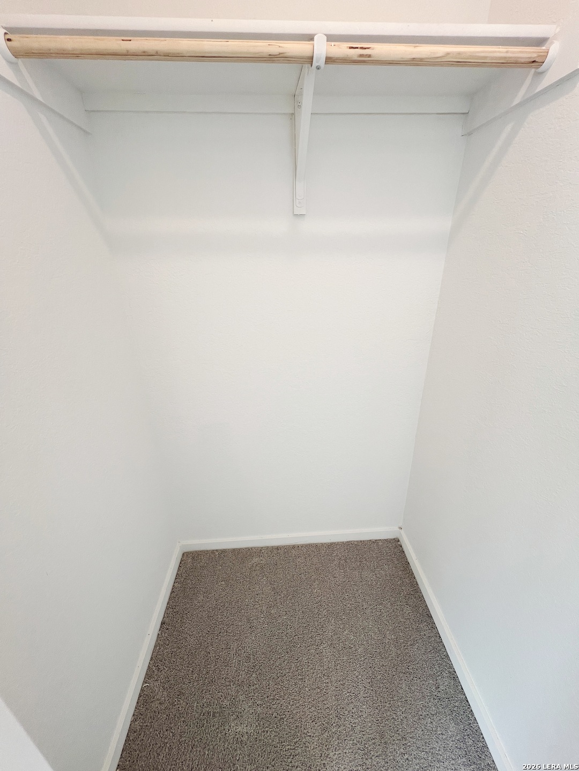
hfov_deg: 89.9
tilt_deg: -23.3
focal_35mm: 13
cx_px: 290
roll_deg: +0.8
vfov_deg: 106.2
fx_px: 290
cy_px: 386
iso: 50
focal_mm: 1.57
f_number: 1.8
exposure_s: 1/120
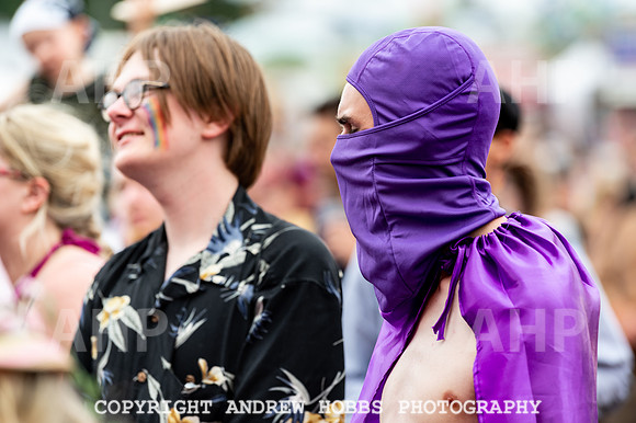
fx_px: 3923
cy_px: 188
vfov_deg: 6.2
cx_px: 353
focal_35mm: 222
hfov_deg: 9.3
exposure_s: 1/400
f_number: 3.5
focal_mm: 200
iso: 100
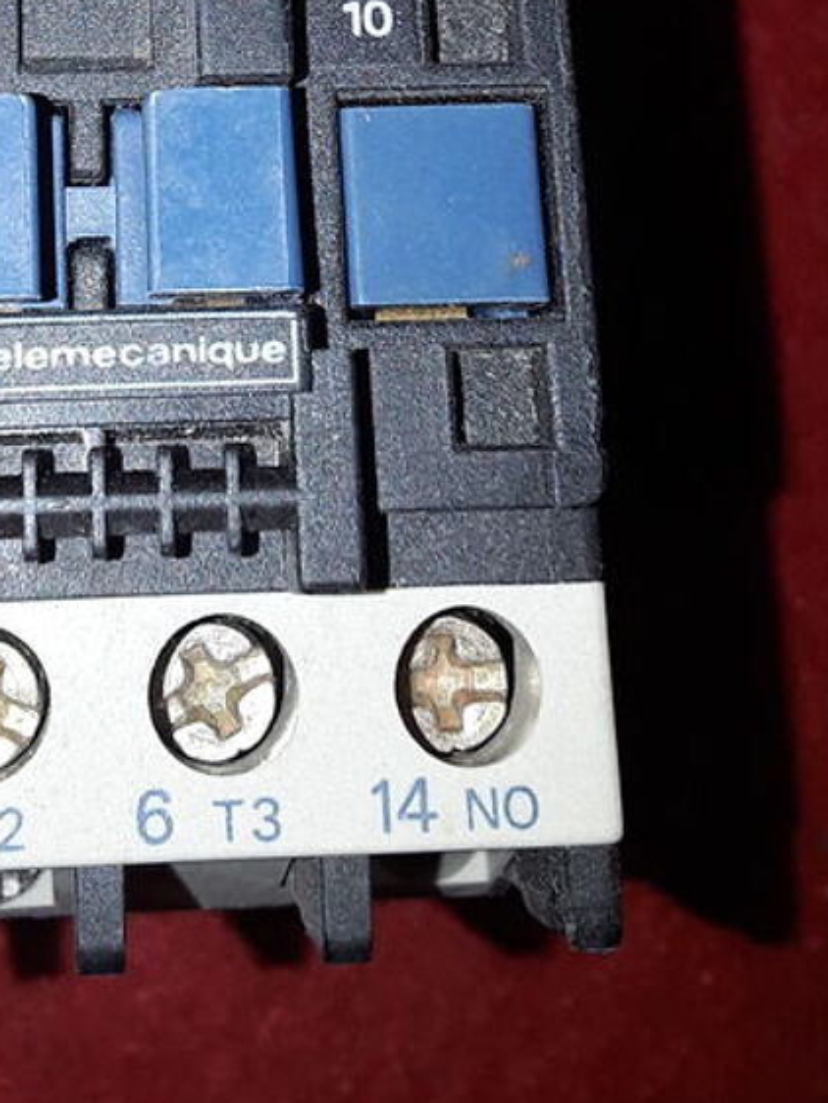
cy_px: -46
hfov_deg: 22.6
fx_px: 2040
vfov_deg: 28.1
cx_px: 139
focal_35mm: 64
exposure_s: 1/174
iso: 40
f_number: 1.9
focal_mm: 2.91
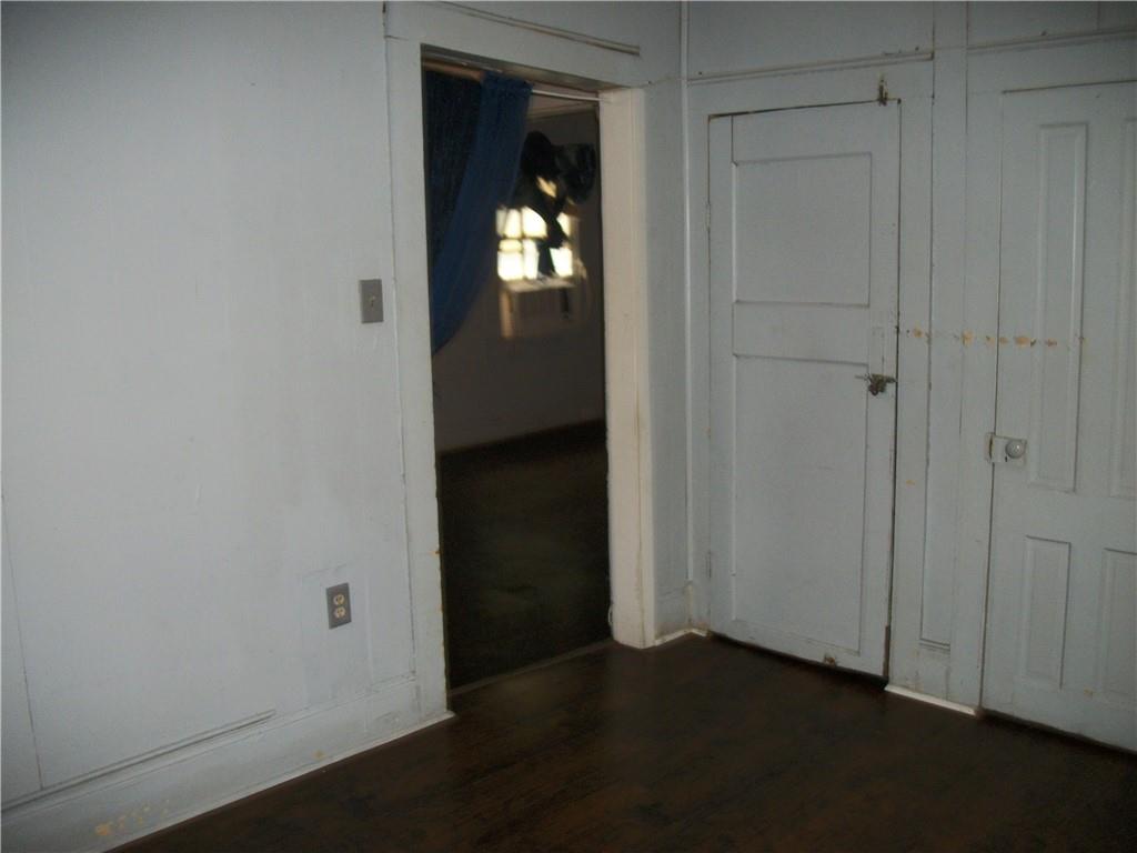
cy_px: 426
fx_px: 1051
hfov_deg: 56.8
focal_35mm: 32
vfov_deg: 44.2
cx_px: 568
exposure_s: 1/30
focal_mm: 5.7
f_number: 2.9
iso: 160
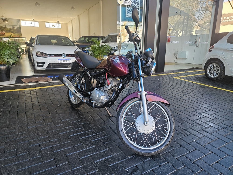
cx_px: 116
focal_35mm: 23
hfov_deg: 73.9
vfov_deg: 58.9
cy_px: 88
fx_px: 155
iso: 80
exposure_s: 1/207
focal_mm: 5.4
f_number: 1.8
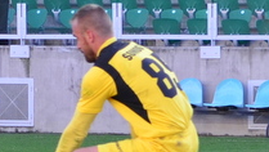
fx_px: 3377
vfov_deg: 2.6
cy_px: 75
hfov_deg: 4.5
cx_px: -57
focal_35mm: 473
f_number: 4.5
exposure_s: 1/320
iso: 400
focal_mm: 70
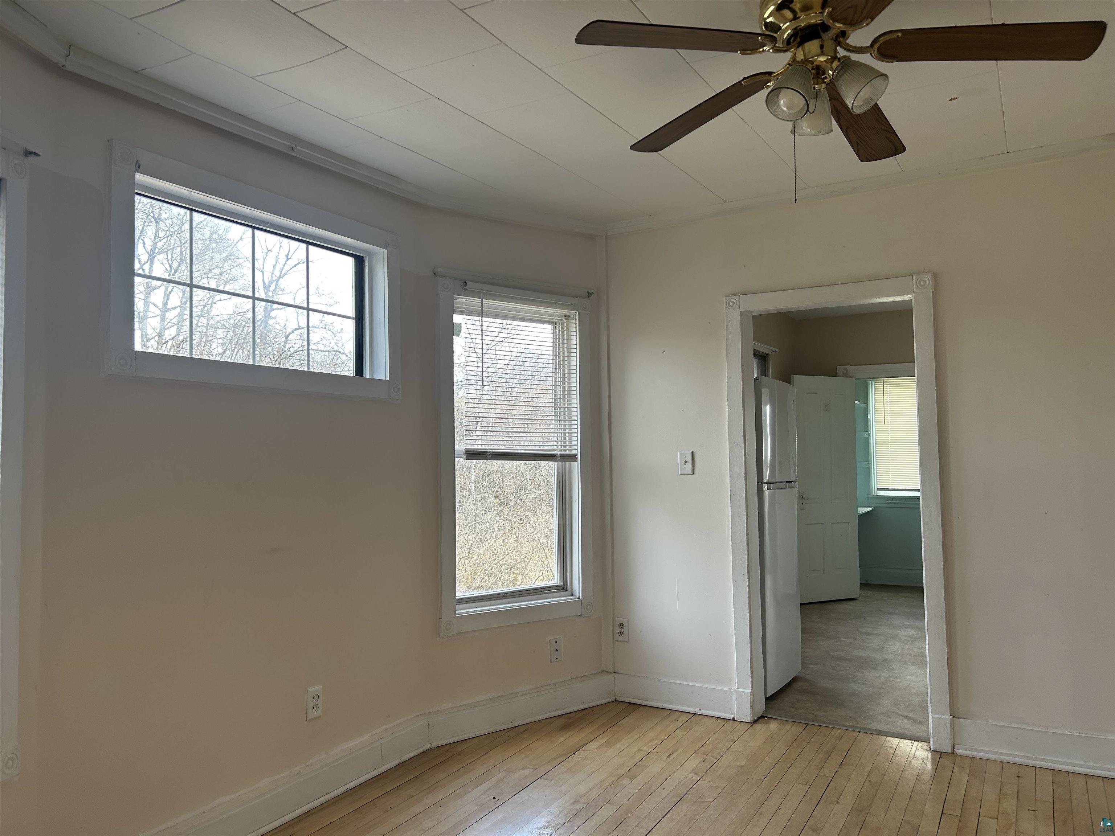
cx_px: 558
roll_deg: +0.2
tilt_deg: +3.1
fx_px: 837
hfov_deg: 67.3
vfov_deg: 53.1
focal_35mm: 26
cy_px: 418
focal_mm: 5.7
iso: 50
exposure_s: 1/165
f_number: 1.5
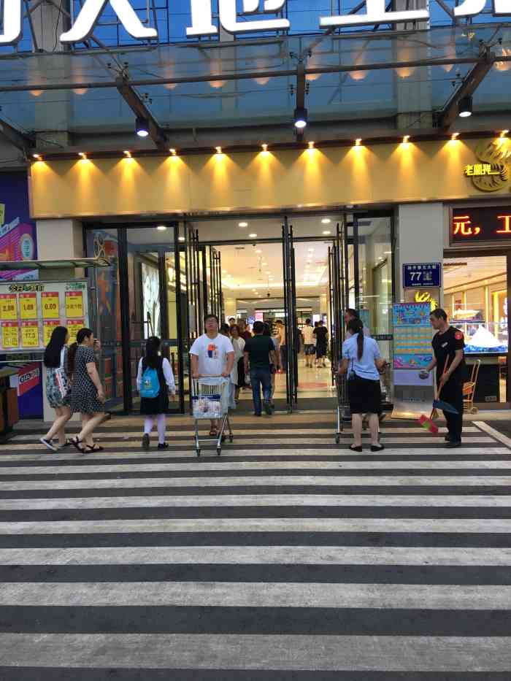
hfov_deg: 48.2
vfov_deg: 61.7
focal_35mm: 29
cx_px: 256
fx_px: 571
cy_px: 340
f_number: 2.2
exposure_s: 1/33
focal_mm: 4.15
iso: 40
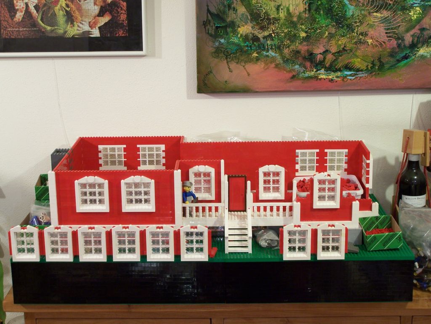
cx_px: 216
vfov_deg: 22.9
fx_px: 797
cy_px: 162
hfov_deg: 30.3
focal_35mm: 64
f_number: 3.2
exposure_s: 1/2
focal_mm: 10.7
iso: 80
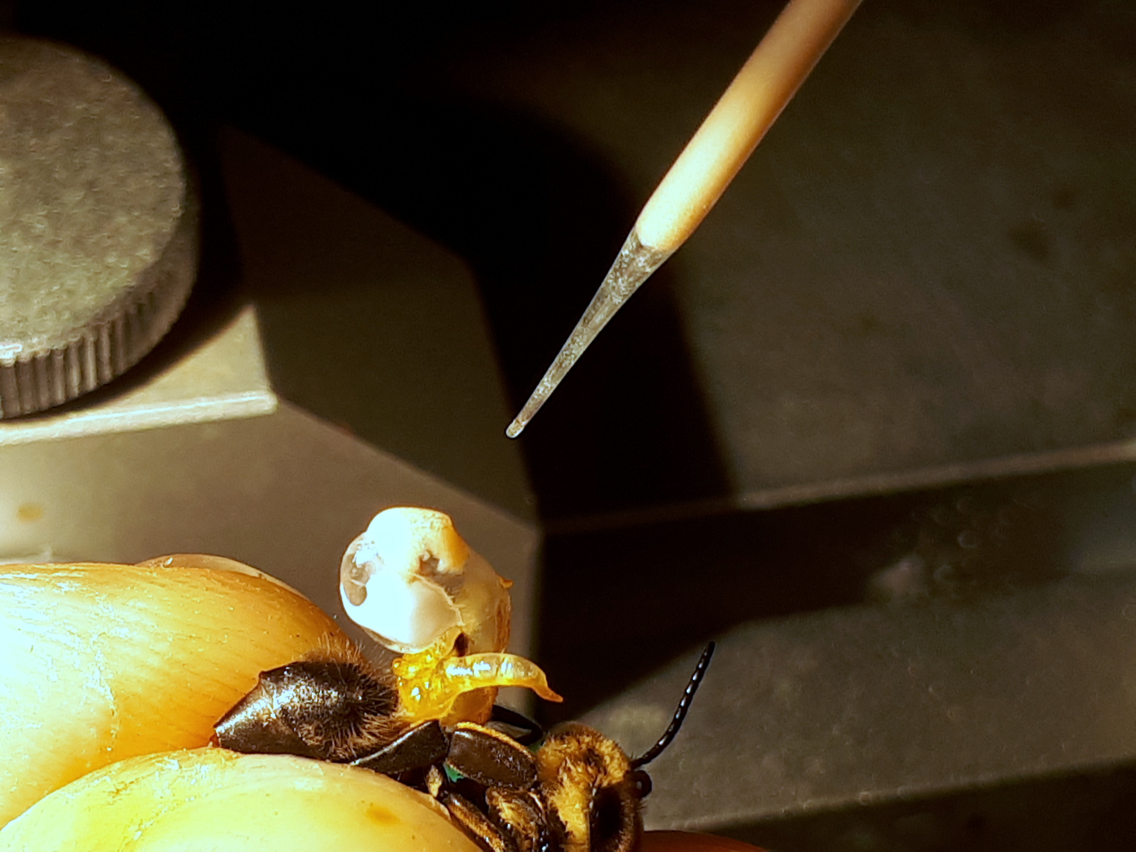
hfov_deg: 65.3
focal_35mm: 27
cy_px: 426
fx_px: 886
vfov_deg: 51.4
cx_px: 568
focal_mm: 3.6
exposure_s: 1/276
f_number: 1.9
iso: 40
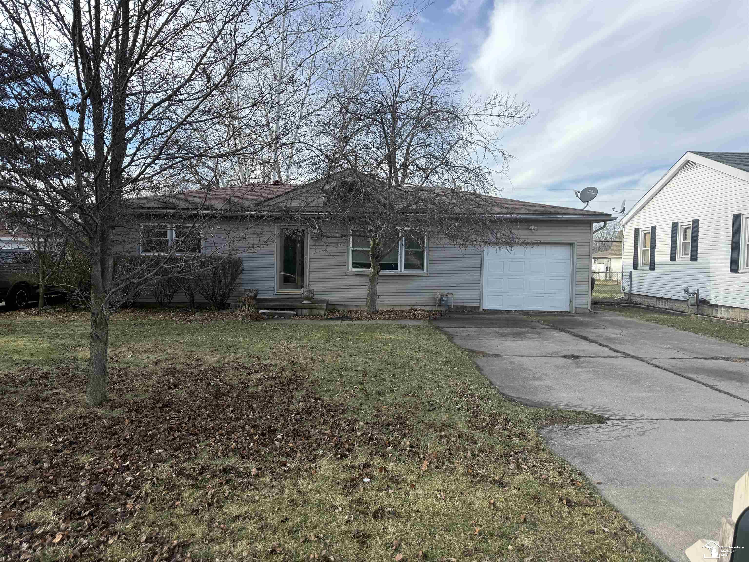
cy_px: 281
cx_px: 374
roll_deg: -0.8
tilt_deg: -2.3
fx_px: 519
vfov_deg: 56.8
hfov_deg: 71.6
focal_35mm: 24
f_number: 1.78
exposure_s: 1/2000
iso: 80
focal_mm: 6.76
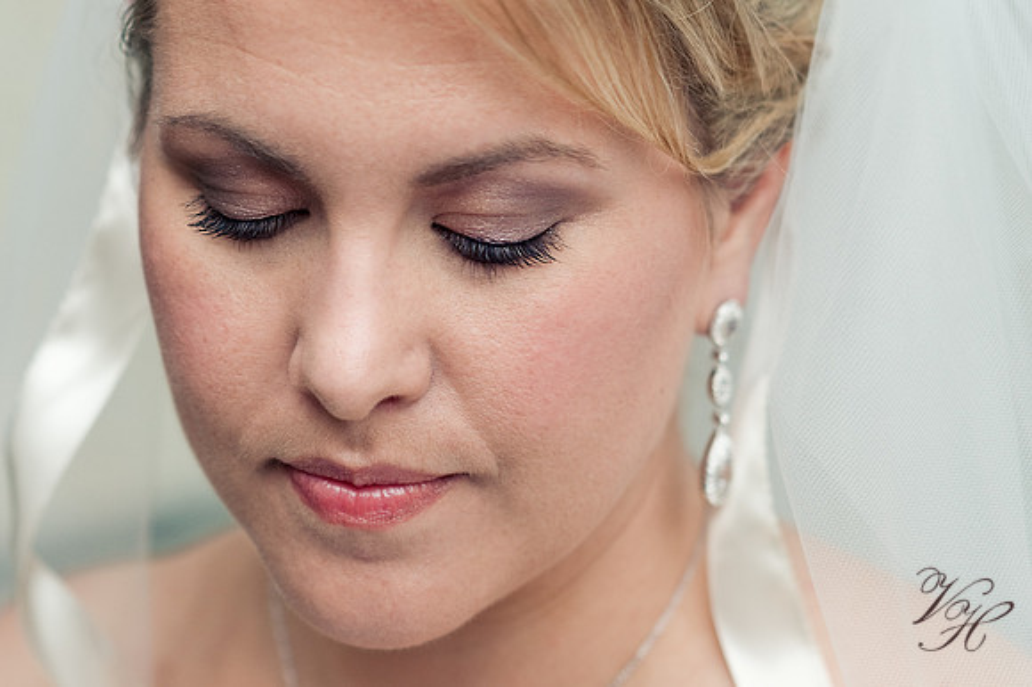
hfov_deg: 23.9
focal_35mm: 85
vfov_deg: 16.1
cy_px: 344
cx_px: 516
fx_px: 2435
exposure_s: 1/640
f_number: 3.5
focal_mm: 85
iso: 400
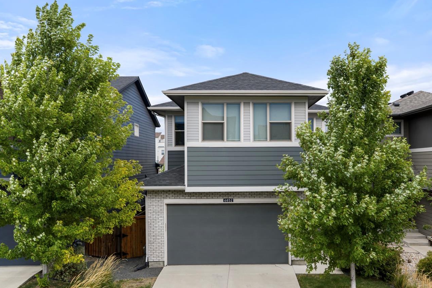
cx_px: 261
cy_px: 156
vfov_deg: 37.8
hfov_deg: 54.0
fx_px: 420
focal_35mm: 35
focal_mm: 14.45
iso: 100
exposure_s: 1/120
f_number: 2.8
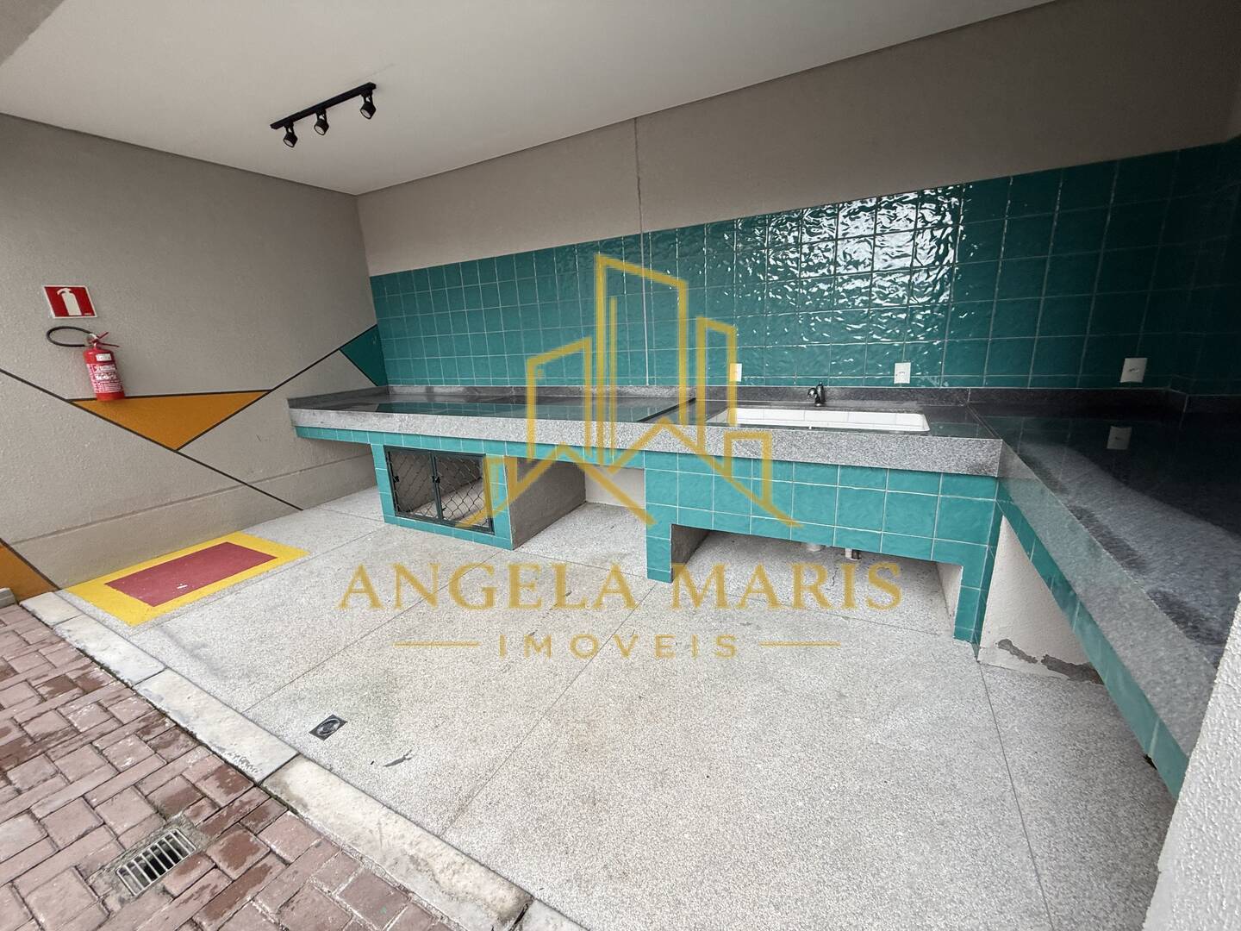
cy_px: 466
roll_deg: +1.4
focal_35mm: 14
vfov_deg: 85.7
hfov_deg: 102.1
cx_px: 620
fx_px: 502
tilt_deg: -13.7
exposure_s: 1/99
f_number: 2.2
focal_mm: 2.22
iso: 125
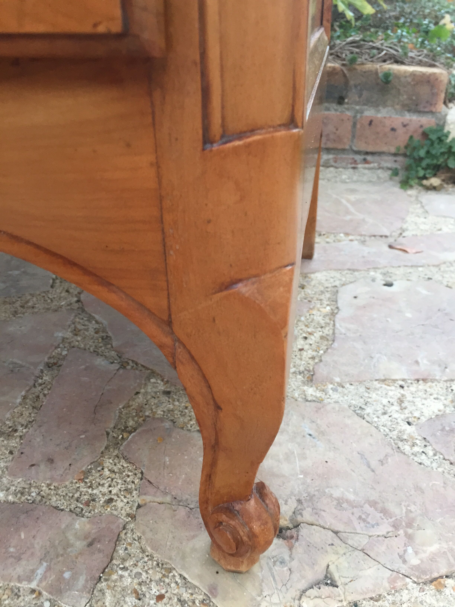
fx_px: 508
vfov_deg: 61.7
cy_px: 304
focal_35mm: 29
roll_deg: -2.2
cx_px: 228
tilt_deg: -32.6
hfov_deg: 48.2
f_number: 2.2
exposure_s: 1/30
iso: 80
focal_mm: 4.15
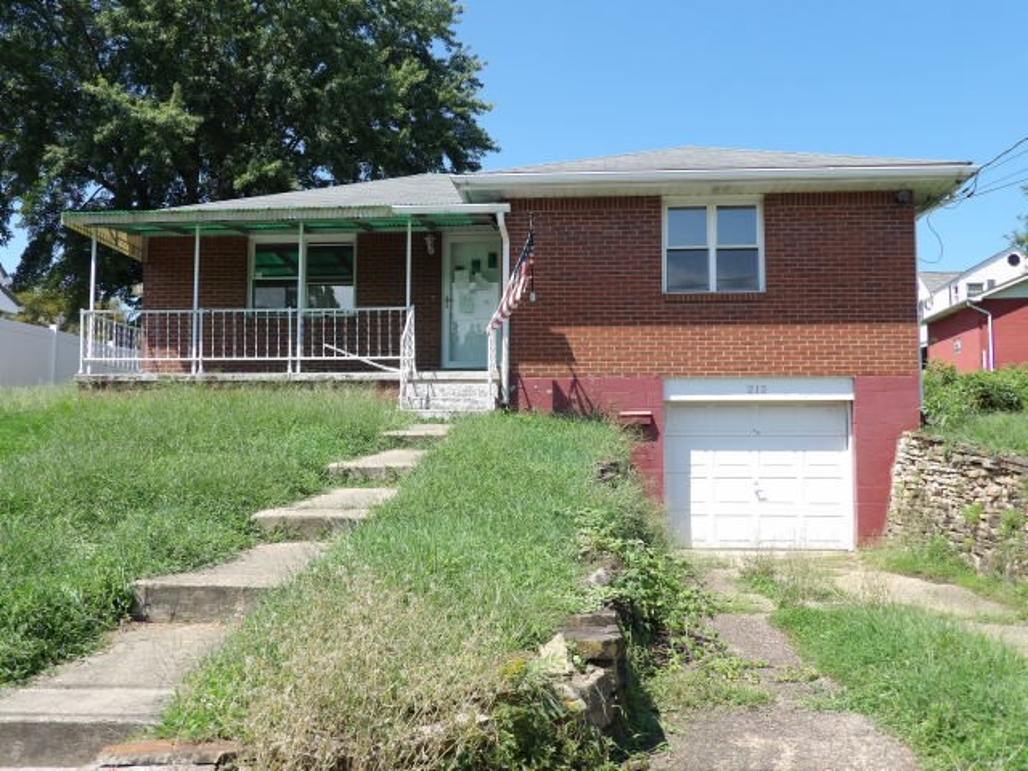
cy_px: 386
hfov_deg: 55.4
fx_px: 980
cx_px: 514
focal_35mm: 33
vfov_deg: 42.9
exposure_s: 1/540
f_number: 3.6
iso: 100
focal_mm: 5.9
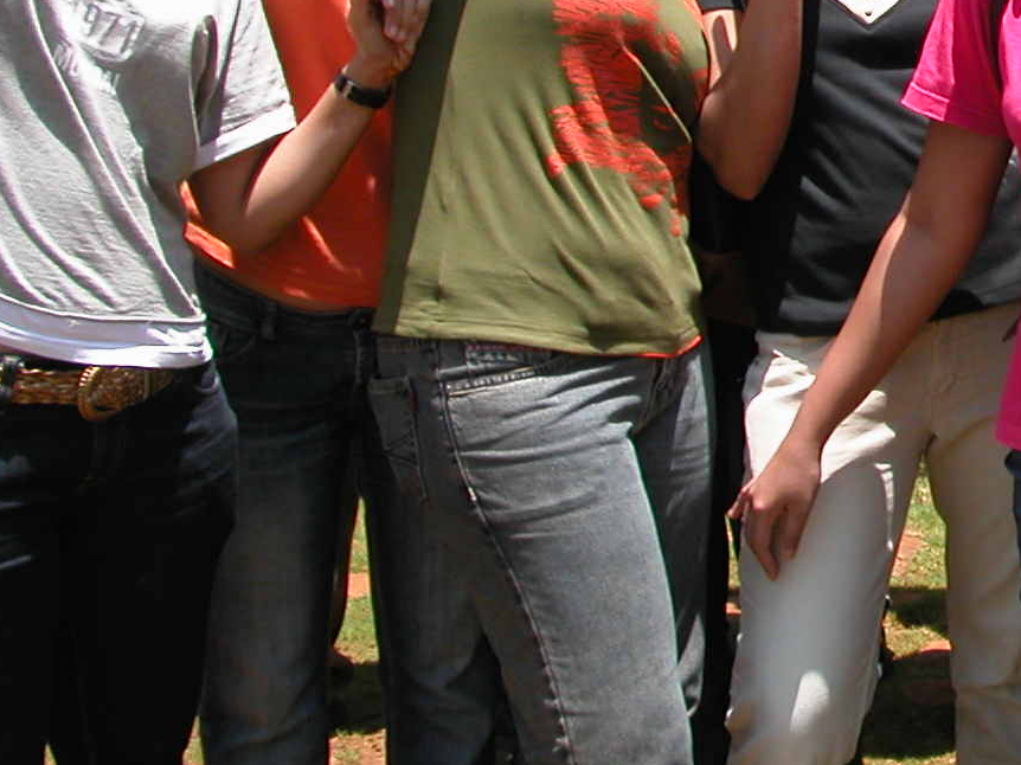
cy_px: 41
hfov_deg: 17.6
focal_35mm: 104
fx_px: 3067
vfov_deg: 14.1
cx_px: 1348
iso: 100
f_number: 5.6
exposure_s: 1/211
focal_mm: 8.9
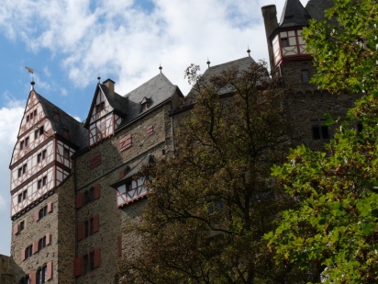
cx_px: 83
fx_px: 1103
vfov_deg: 14.6
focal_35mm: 101
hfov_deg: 19.3
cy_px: 169
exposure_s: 1/400
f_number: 9
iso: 200
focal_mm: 26
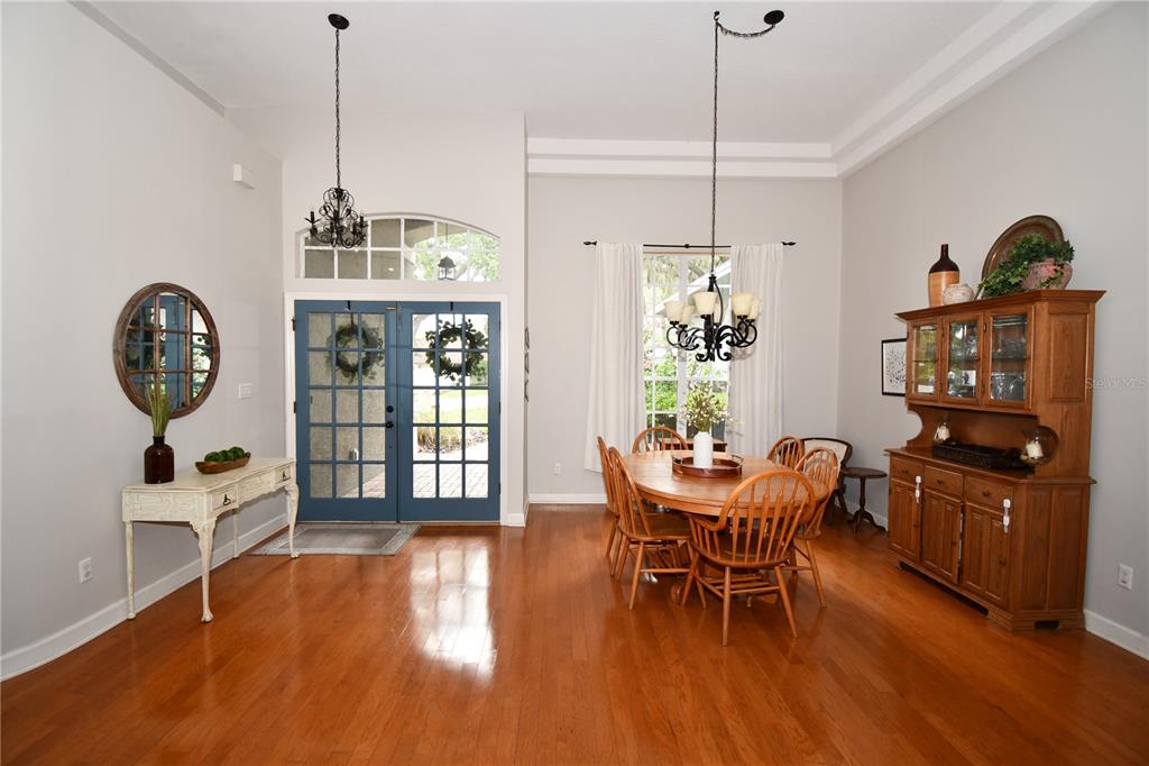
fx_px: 479
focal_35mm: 15
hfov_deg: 100.4
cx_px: 574
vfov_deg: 77.3
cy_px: 383
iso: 450
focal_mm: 10
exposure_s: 1/60
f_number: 4.5
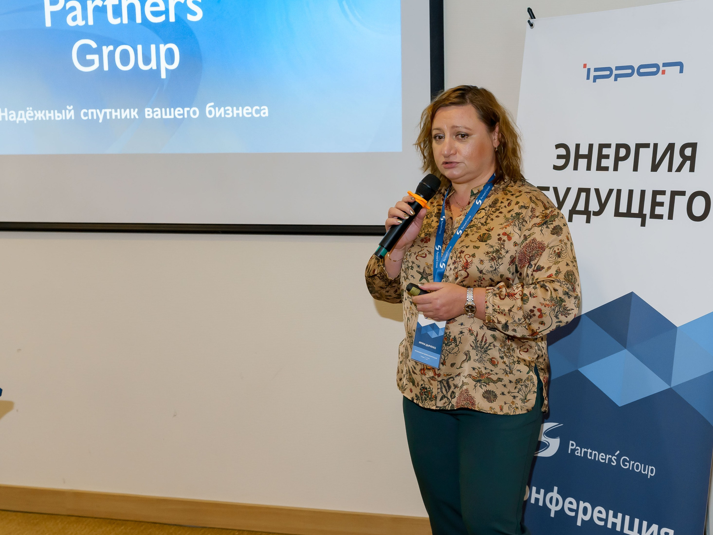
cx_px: 428
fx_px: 1050
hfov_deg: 37.3
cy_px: 275
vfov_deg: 28.6
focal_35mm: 51
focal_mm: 36
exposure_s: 1/125
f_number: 4.5
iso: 1600
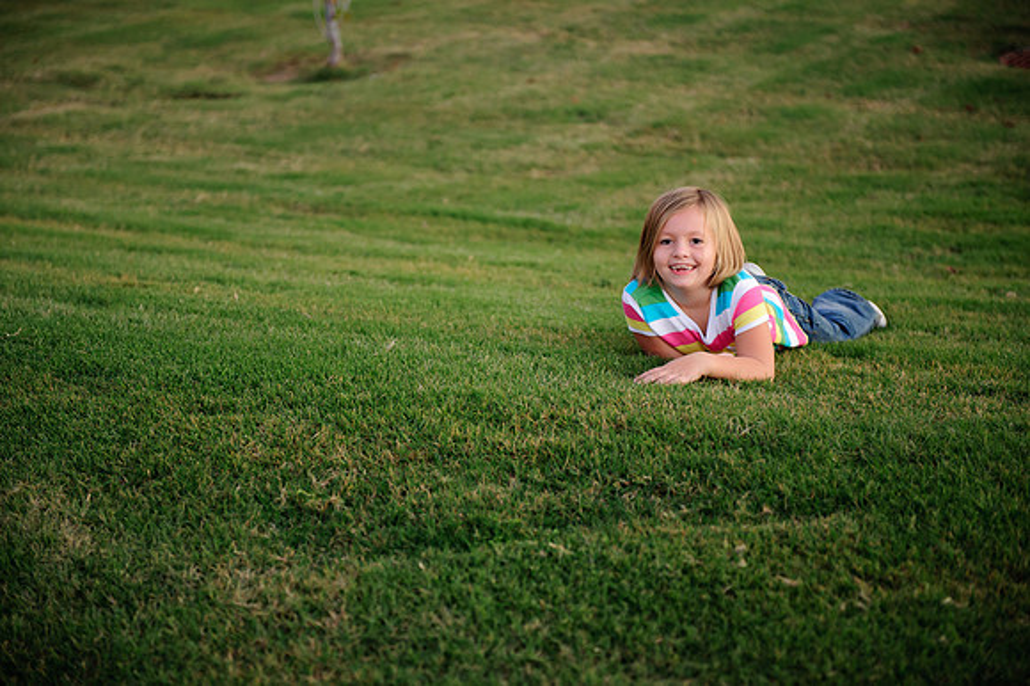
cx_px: 515
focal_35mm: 70
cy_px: 343
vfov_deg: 19.4
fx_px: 2002
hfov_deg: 28.9
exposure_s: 1/80
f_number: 2.8
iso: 1000
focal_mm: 70
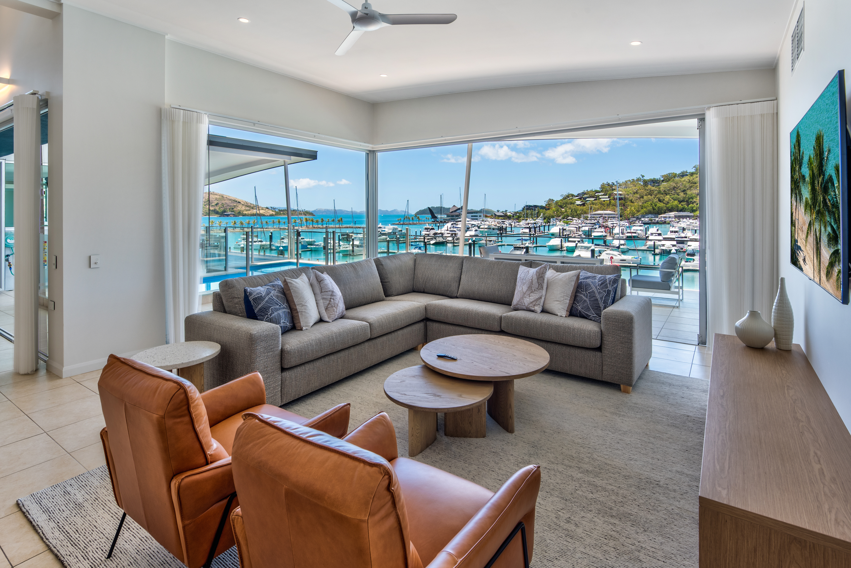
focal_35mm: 16
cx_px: 426
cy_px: 284
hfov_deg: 96.7
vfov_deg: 73.8
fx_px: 378
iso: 200
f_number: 10
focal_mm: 16
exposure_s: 1/200
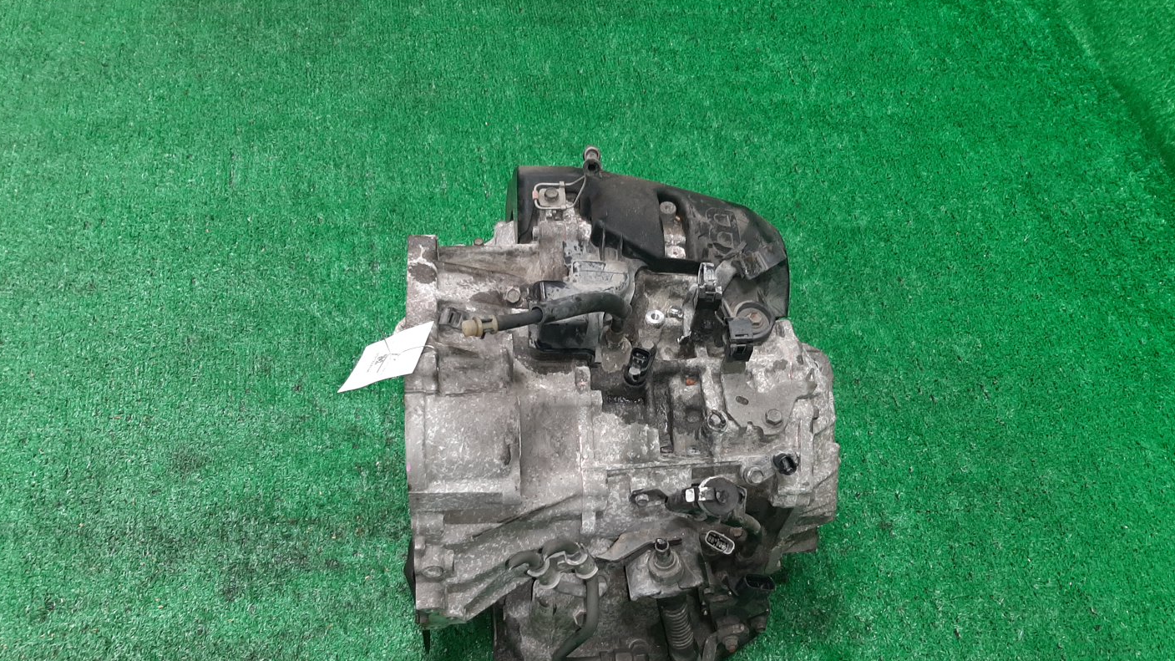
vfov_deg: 39.8
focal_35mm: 29
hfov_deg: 66.1
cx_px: 580
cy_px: 432
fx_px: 903
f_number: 1.7
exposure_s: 1/50
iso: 116
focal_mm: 3.93
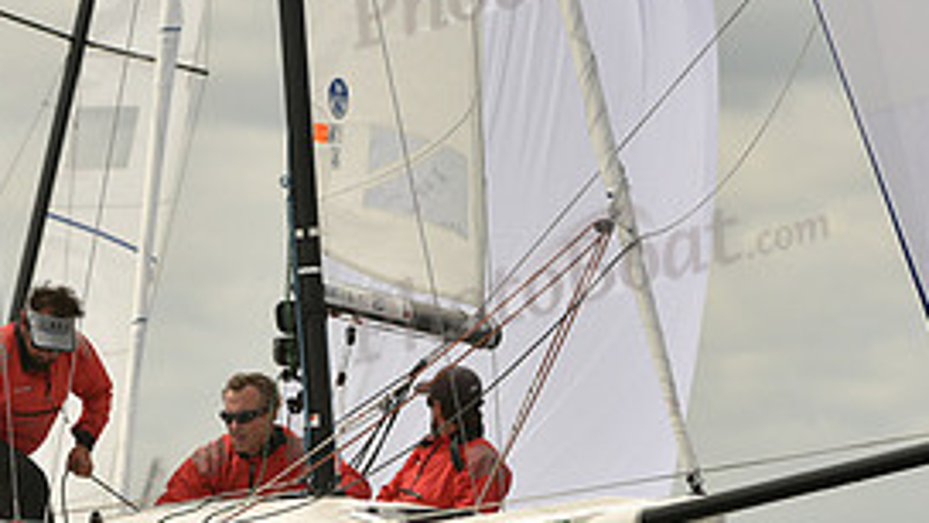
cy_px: 501
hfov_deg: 3.6
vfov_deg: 2.0
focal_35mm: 603
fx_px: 14854
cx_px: 174
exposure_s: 1/1250
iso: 320
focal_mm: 270
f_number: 8
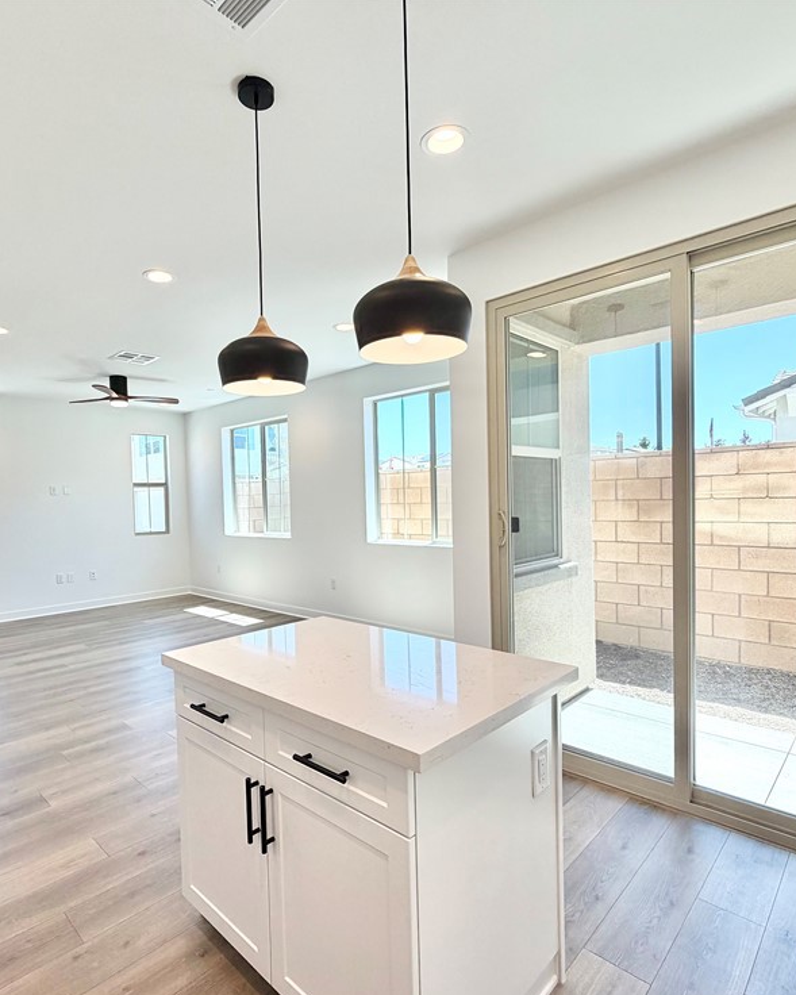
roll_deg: +1.5
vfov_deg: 83.2
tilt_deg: -2.1
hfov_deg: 70.7
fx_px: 559
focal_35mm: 19
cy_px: 515
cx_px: 357
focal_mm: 2.22
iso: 50
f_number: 2.2
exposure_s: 1/224
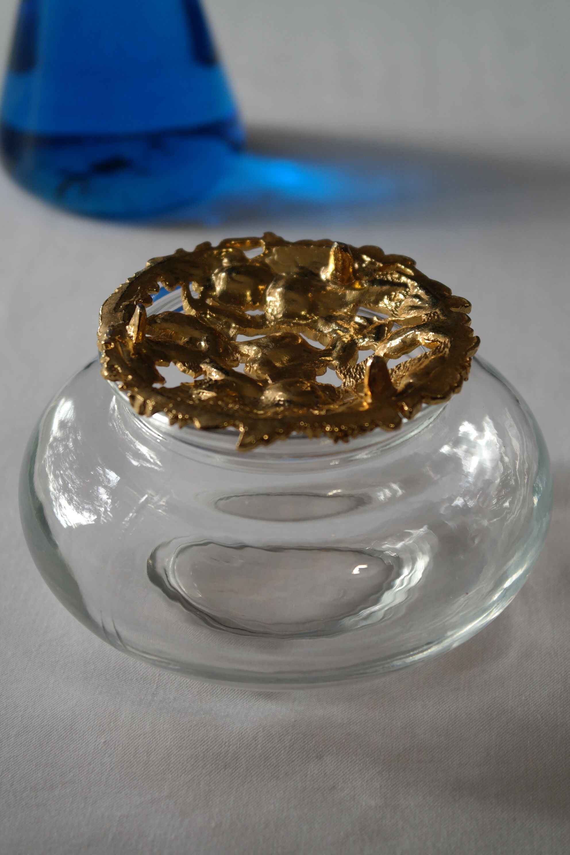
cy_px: 428
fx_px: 1829
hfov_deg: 17.7
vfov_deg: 26.3
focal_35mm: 77
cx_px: 285
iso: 400
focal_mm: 50
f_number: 5.6
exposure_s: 1/80
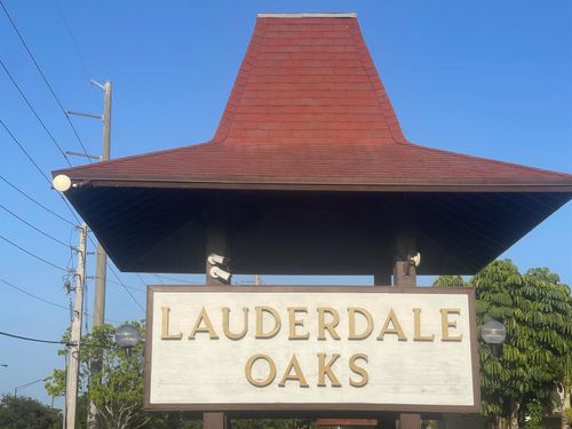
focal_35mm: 64
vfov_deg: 22.9
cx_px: 286
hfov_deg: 30.3
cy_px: 214
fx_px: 1058
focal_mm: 7.5
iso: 20
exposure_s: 1/1233
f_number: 2.2
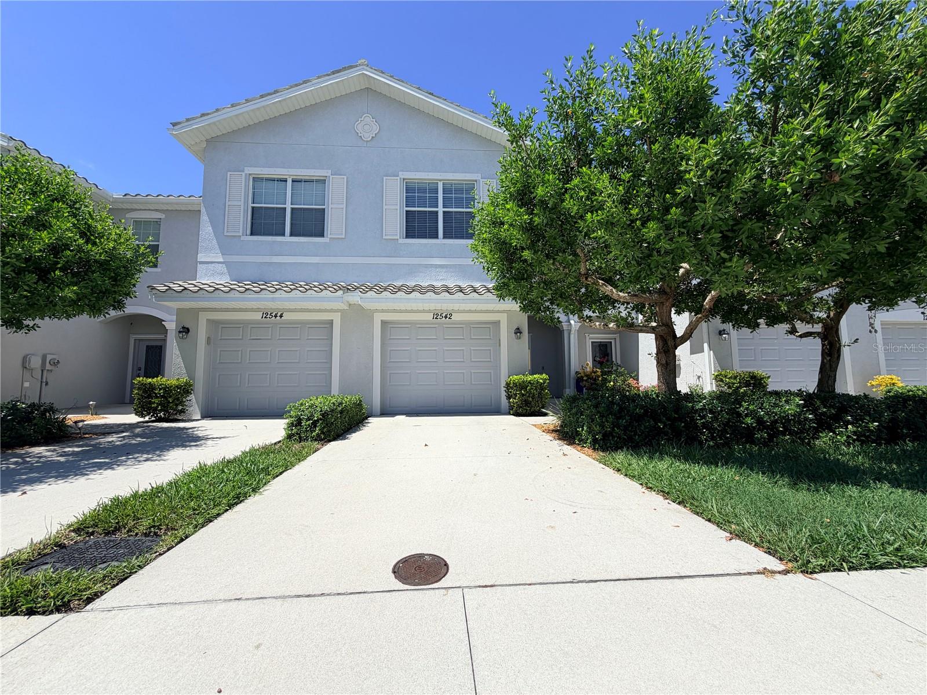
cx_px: 464
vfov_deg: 85.7
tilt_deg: +5.9
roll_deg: -0.6
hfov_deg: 102.1
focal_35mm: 14
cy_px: 348
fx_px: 375
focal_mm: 2.22
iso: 20
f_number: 2.2
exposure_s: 1/1145
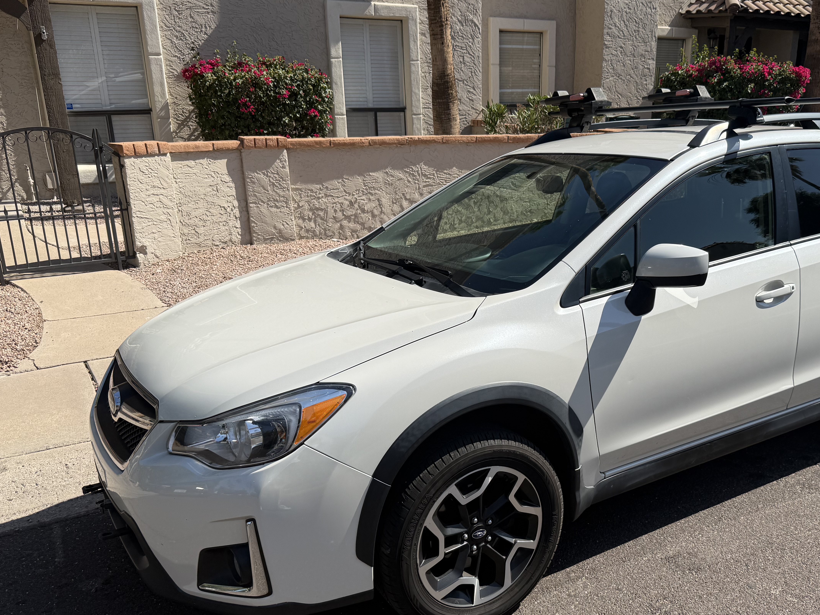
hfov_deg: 56.1
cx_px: 519
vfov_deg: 44.1
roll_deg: -0.7
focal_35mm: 32
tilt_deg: -18.2
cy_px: 346
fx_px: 758
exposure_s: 1/4975
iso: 80
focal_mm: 6.76
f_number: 1.78
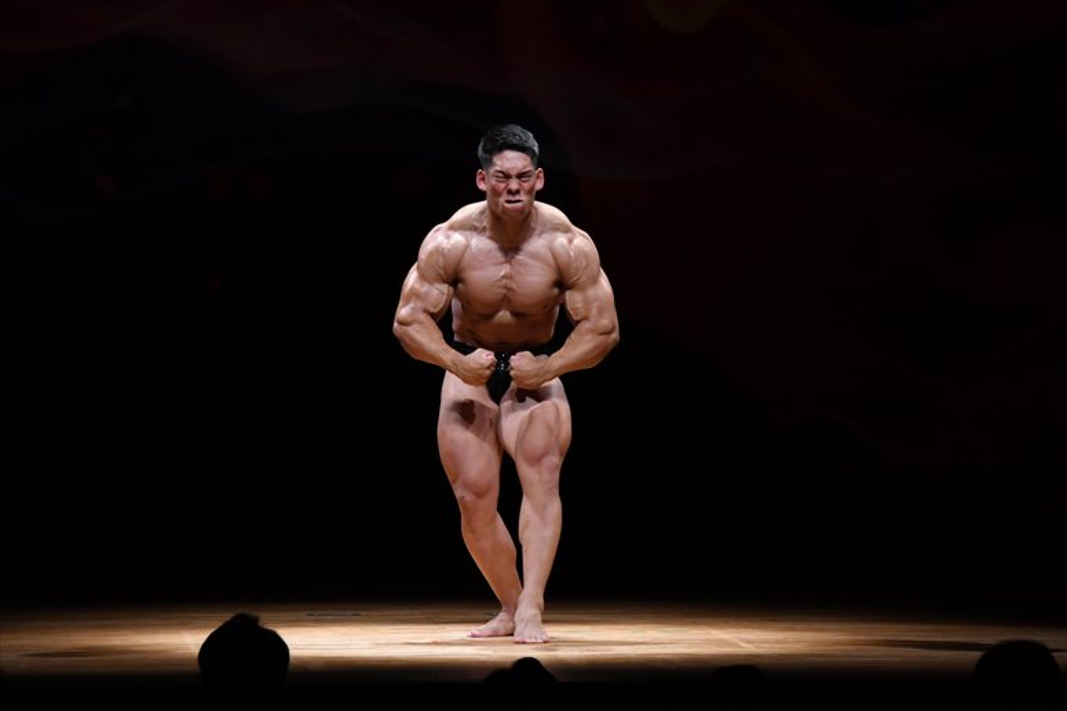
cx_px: 534
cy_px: 356
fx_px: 6429
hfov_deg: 9.5
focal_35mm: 217
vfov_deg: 6.3
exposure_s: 1/400
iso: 3200
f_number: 5.6
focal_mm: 145
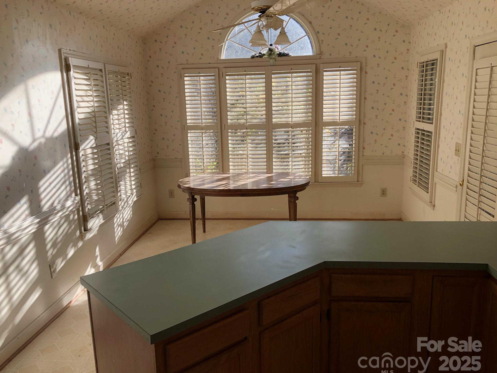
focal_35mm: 29
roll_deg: +1.3
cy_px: 191
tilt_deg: -14.5
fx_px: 416
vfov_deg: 48.2
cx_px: 243
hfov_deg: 61.6
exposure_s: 1/279
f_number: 1.8
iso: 20
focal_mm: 3.99
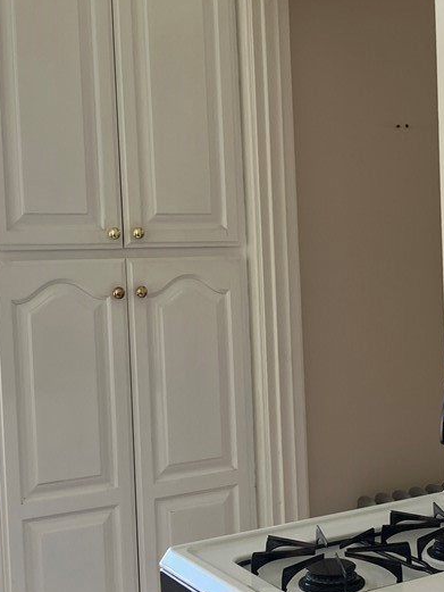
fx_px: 940
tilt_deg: -1.7
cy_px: 315
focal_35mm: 55
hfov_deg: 26.5
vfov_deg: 34.9
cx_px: 275
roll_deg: +1.8
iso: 80
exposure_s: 1/119
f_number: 1.8
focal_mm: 3.99
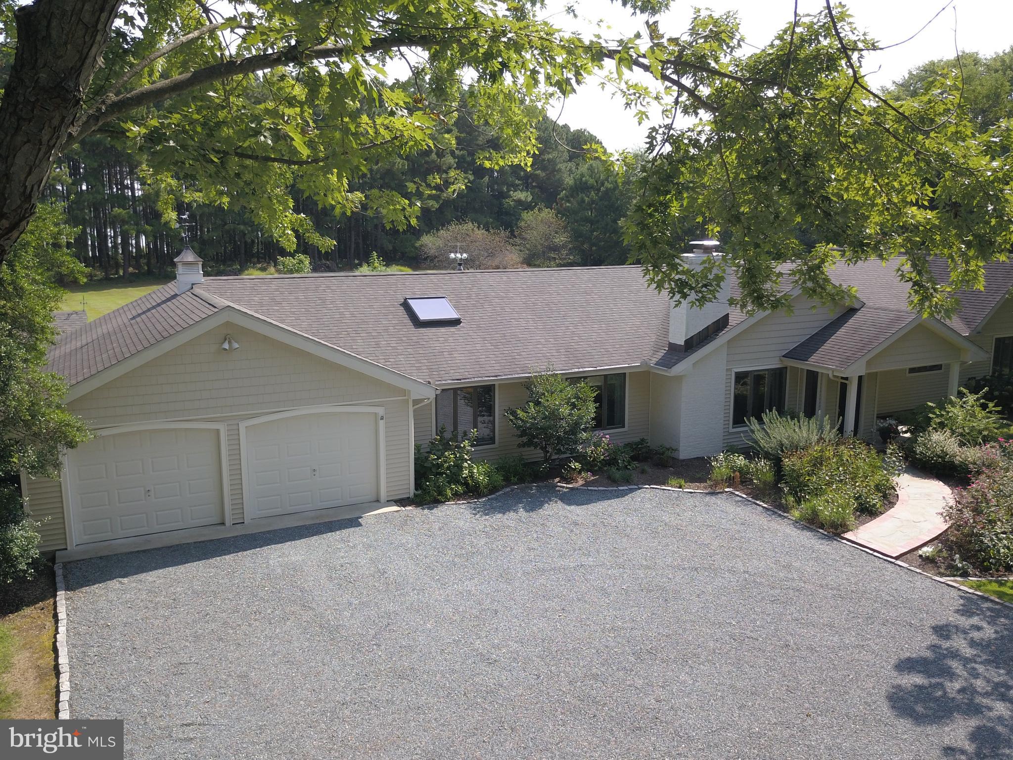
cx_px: 506
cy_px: 380
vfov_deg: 53.1
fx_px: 761
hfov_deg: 67.3
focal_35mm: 26
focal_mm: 4.73
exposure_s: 1/672
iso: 100
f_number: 2.2
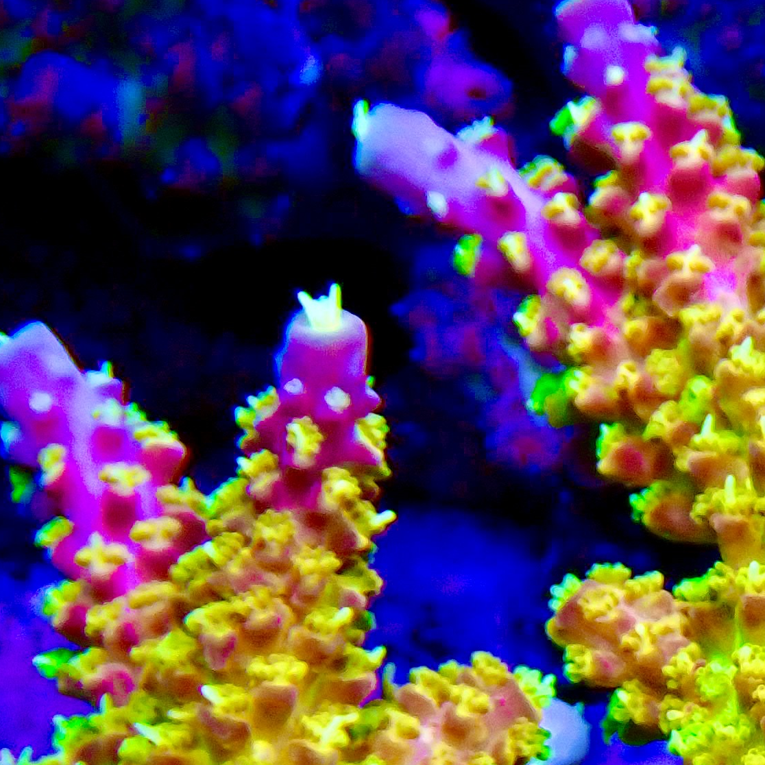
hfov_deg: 10.0
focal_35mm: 171
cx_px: 980
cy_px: 846
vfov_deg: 10.1
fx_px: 4275
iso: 200
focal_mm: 9.65
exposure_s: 1/200
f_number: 4.5
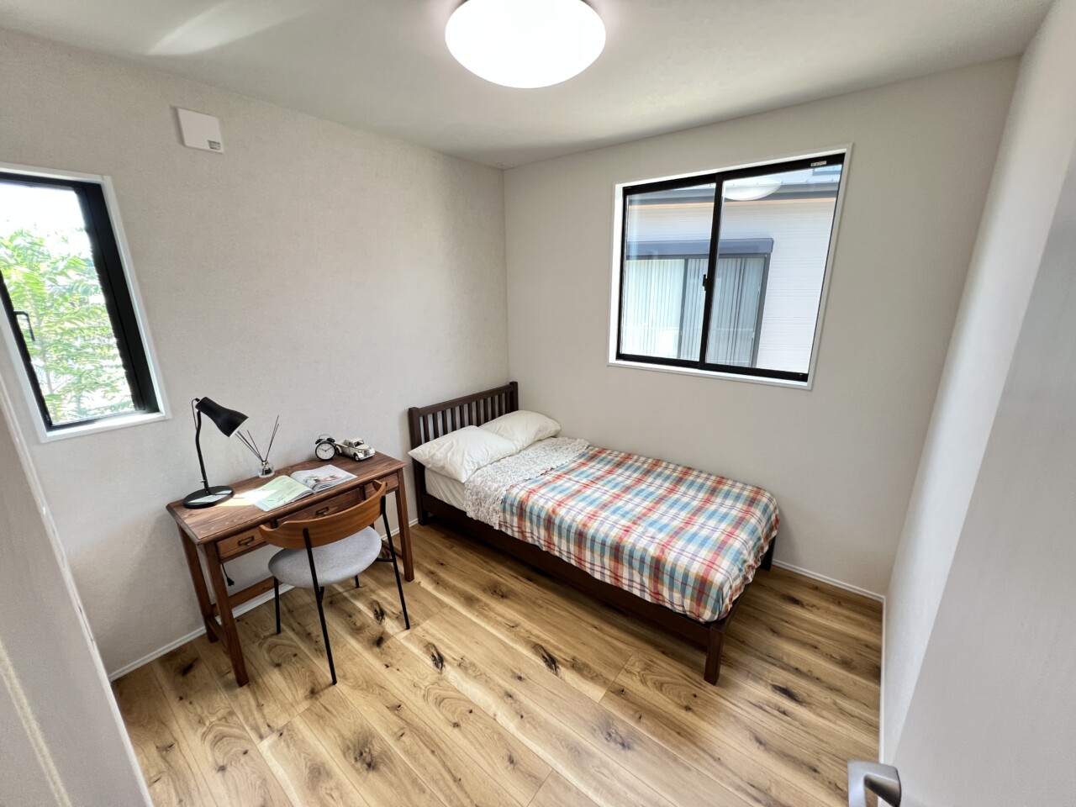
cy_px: 404
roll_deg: +0.9
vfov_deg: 89.9
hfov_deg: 106.2
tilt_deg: -15.2
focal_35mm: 13
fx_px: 404
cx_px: 538
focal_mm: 1.57
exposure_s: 1/120
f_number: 1.8
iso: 160
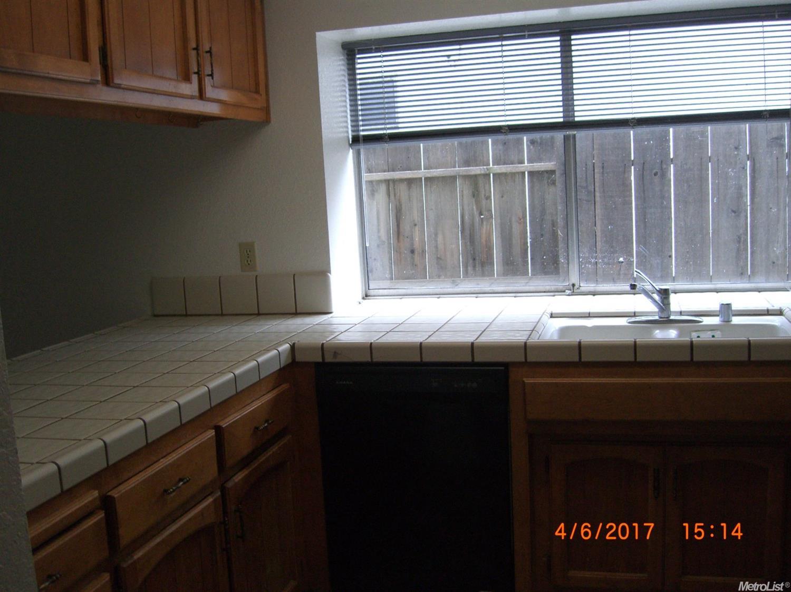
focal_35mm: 38
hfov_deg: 49.0
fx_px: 868
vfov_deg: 37.7
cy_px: 296
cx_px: 396
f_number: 2.8
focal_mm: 7.9
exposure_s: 1/100
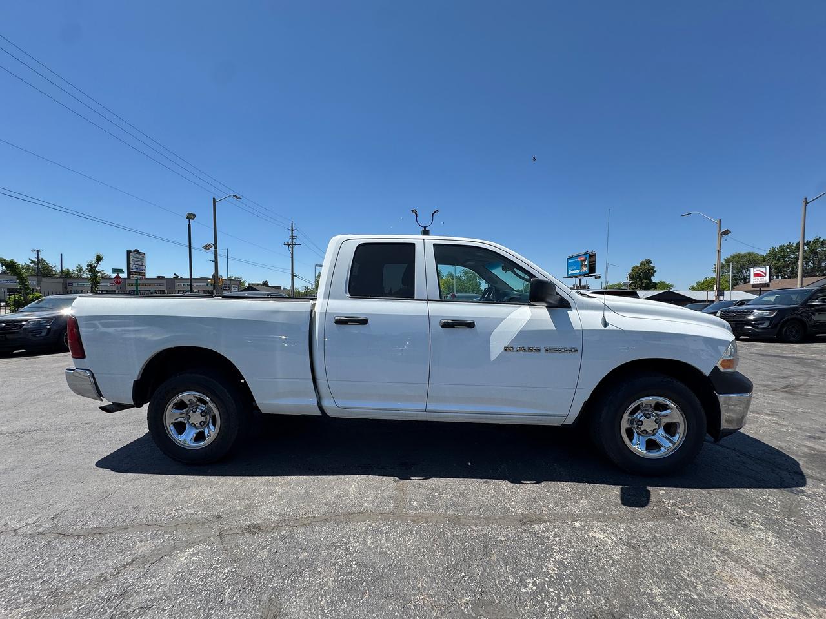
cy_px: 310
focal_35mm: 14
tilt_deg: -0.6
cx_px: 413
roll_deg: -0.6
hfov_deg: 102.1
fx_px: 334
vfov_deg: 85.7
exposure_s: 1/1063
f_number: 2.2
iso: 50
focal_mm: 2.22
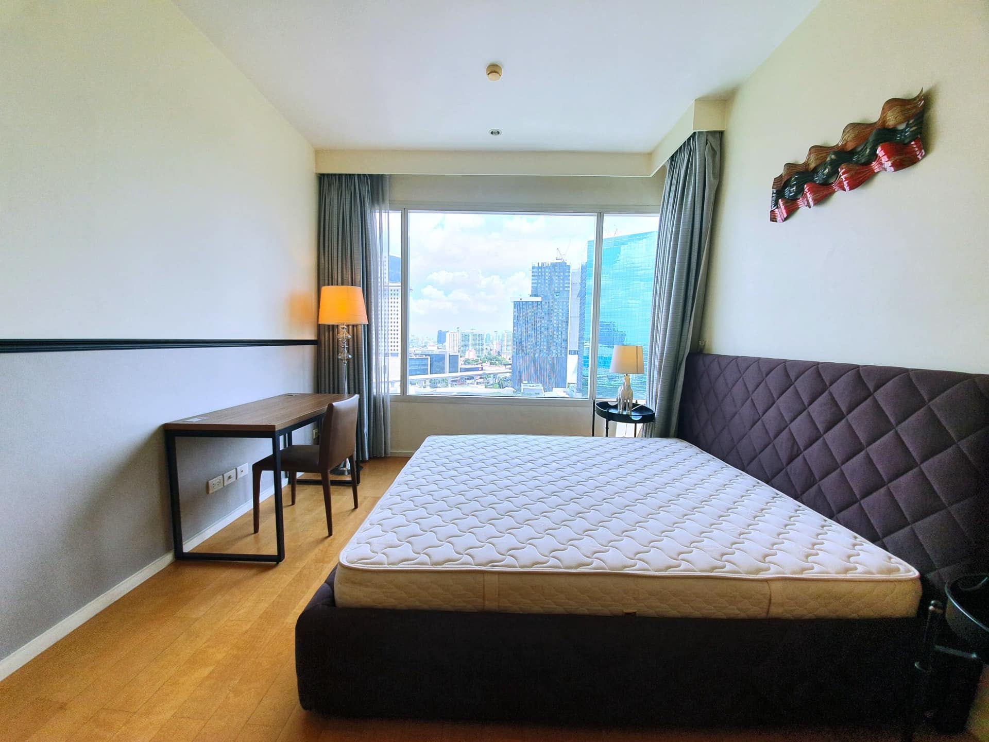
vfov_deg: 89.9
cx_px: 494
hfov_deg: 106.2
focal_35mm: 13
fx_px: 371
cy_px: 371
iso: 50
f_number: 2.2
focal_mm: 1.8
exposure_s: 1/276
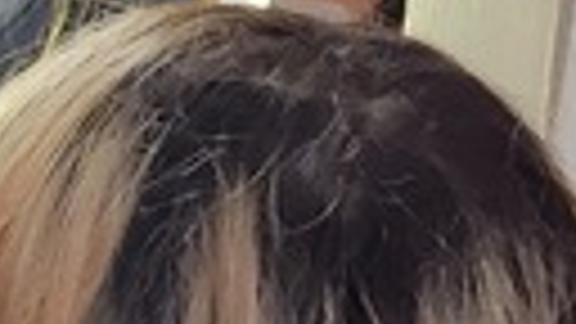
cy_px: 76
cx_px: -338
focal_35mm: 200
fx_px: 3055
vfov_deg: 6.1
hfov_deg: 10.3
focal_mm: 5.4
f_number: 1.8
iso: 500
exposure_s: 1/120
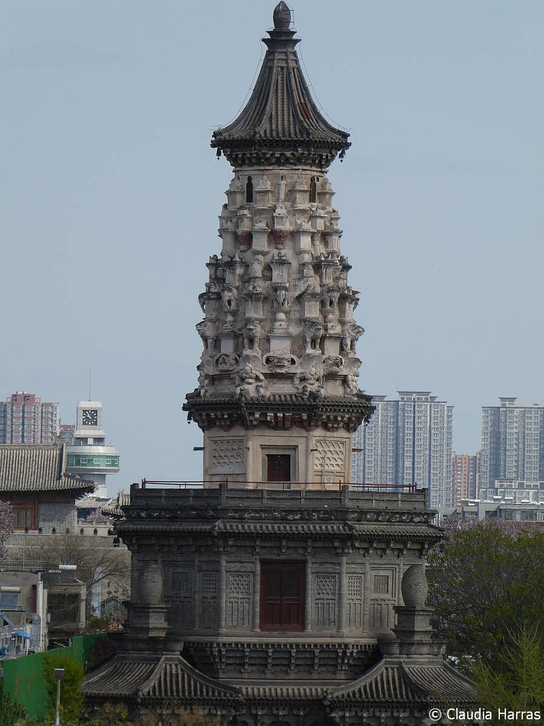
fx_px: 7816
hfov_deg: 4.0
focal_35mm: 373
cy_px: 363
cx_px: 272
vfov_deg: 5.3
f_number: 6
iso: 80
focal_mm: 66.8
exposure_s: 1/400
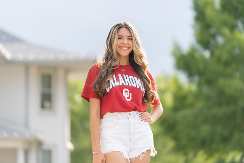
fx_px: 1152
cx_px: 122
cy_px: 82
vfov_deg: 8.1
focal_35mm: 170
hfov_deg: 12.1
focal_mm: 170
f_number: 2.8
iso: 100
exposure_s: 1/800
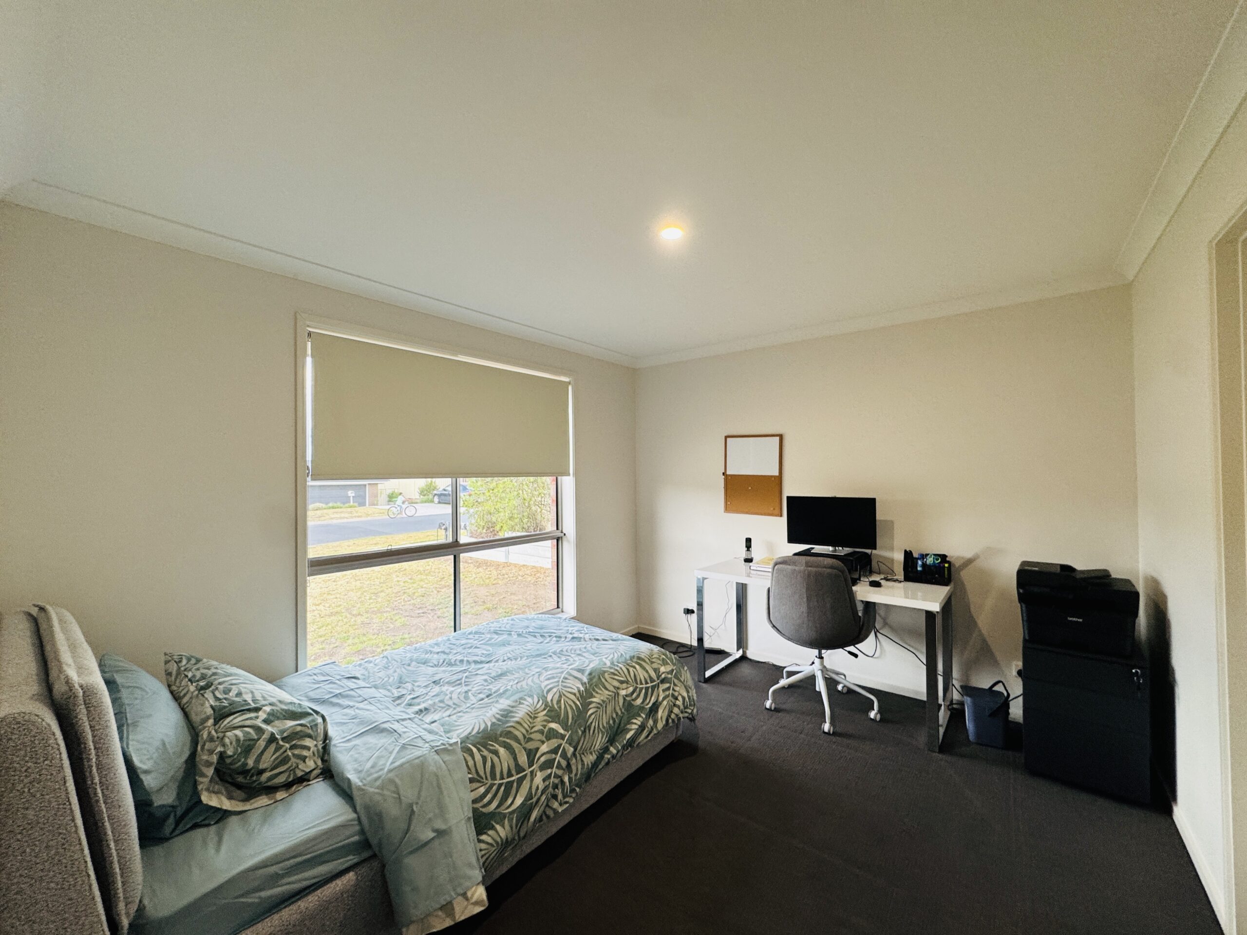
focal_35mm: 14
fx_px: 504
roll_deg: +0.5
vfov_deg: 85.7
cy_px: 468
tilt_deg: +1.2
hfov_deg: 102.1
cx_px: 624
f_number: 2.2
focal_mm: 2.22
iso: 160
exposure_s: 1/100
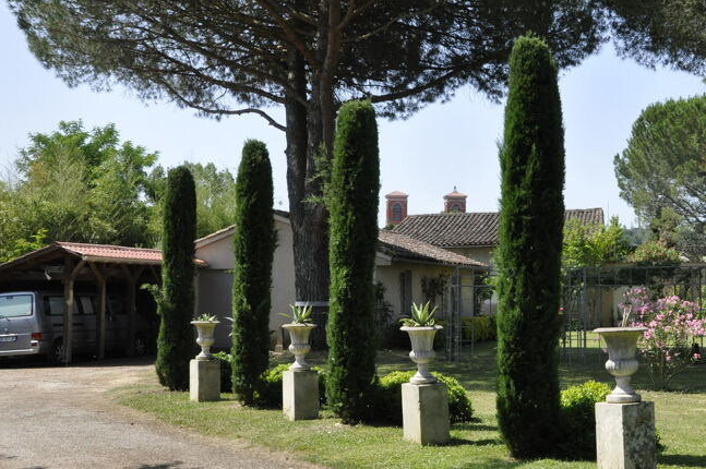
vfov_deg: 26.4
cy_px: 264
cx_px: 518
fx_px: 999
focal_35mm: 51
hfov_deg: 38.1
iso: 1000
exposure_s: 1/1600
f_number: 8
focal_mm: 22
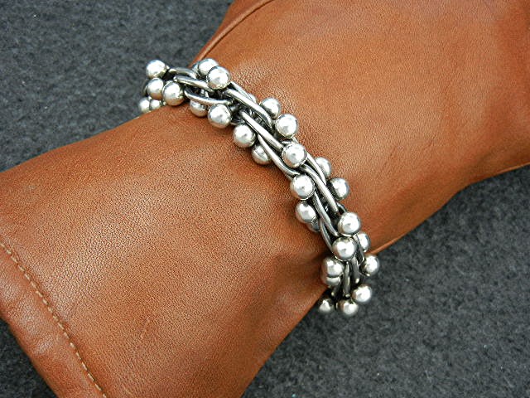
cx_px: 265
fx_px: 903
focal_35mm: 59
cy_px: 199
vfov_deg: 24.8
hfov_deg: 32.7
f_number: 4
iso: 200
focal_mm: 10.6
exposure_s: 1/5.4
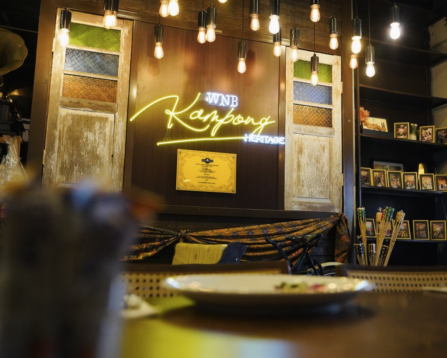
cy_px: 179
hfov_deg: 51.3
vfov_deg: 42.2
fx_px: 463
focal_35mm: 35
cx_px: 260
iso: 10000
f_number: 4
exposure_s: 1/500
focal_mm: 31
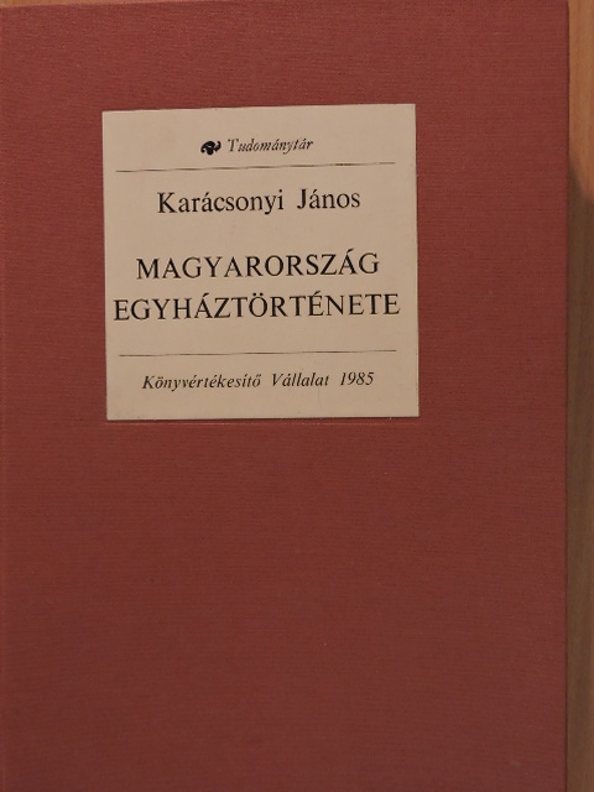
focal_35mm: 55
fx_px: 1258
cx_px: 297
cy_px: 396
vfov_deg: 34.9
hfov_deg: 26.6
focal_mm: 9.9
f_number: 4.5
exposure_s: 1/125
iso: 800
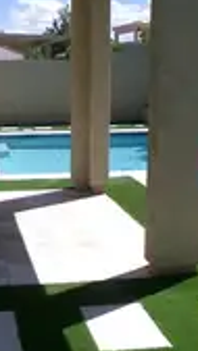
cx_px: 46
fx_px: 579
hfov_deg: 19.3
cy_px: 150
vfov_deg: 33.8
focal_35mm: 62
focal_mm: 4.3
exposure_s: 1/140
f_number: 11.07
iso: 100
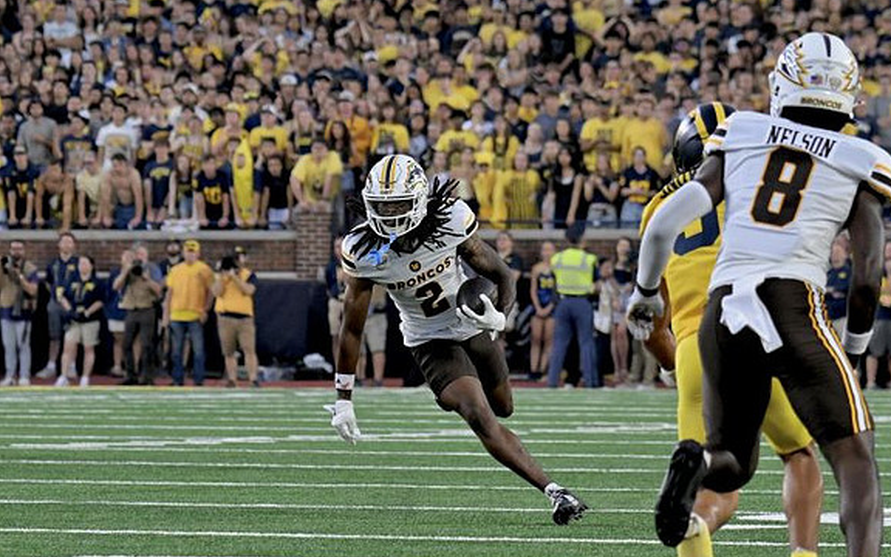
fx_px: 6726
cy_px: 281
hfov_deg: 7.6
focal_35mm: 277
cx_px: 447
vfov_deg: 4.7
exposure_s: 1/1000
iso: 3200
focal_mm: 180
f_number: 5.3
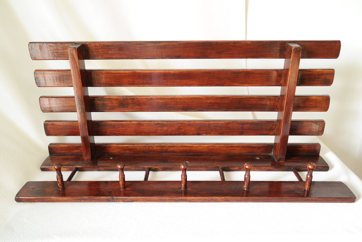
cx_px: 181
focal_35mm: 30
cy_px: 121
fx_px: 302
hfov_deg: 61.9
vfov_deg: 43.6
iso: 400
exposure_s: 1/25
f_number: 6.3
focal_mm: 20
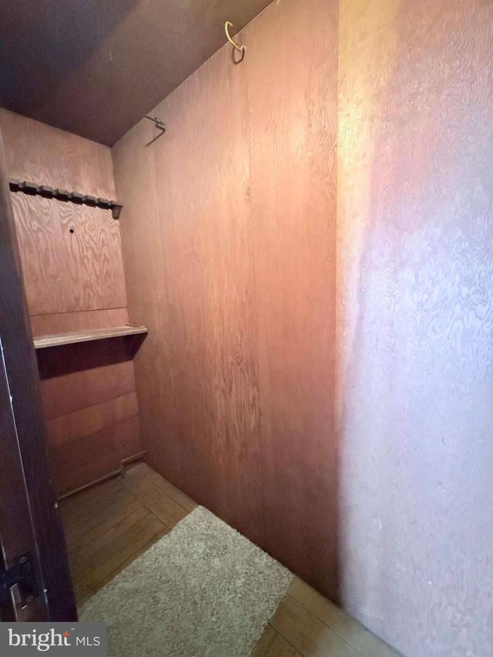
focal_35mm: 14
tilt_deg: -6.6
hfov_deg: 85.7
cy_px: 328
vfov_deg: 102.1
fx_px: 266
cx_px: 246
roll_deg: +2.3
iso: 1600
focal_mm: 2.22
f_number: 2.2
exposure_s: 1/40
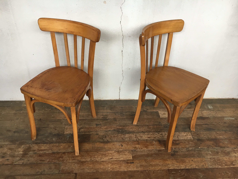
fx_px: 199
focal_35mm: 29
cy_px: 90
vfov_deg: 48.2
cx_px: 119
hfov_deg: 61.7
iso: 40
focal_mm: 4.15
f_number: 2.2
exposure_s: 1/33
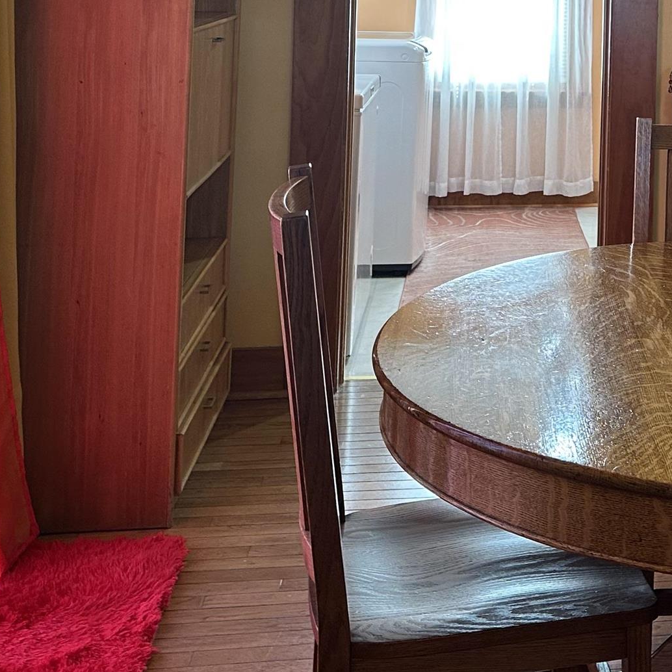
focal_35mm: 63
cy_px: -32
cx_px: 750
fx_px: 1384
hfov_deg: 25.2
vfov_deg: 25.6
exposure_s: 1/60
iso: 160
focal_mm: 6.86
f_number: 1.78
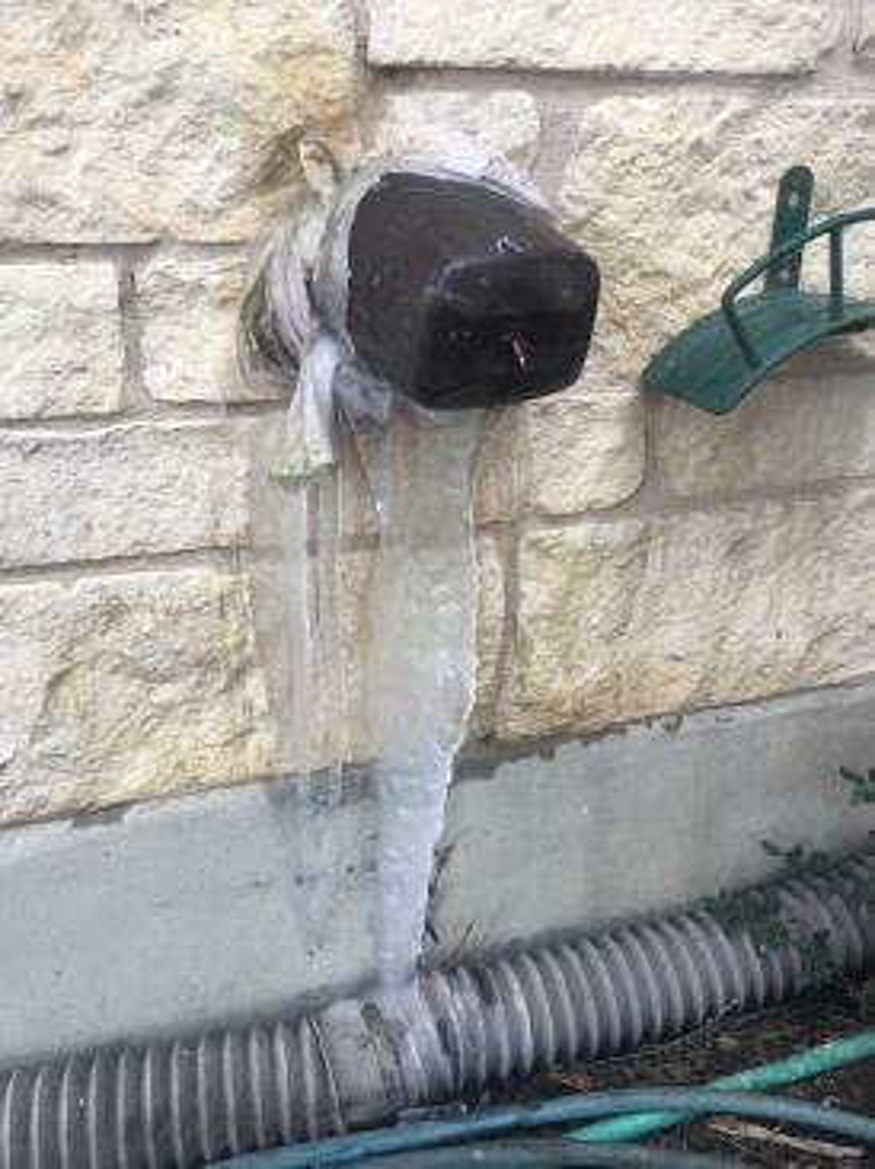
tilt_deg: -23.9
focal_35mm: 29
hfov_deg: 48.2
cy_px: 584
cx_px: 438
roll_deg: -0.2
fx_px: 979
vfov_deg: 61.7
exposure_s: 1/170
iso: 25
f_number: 2.2
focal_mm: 4.15
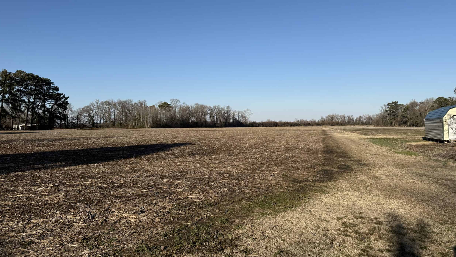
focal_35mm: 27
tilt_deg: +3.3
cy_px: 109
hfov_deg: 69.9
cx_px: 230
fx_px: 326
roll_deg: +0.0
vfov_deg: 42.8
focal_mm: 6.76
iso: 80
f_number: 1.78
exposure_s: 1/6173
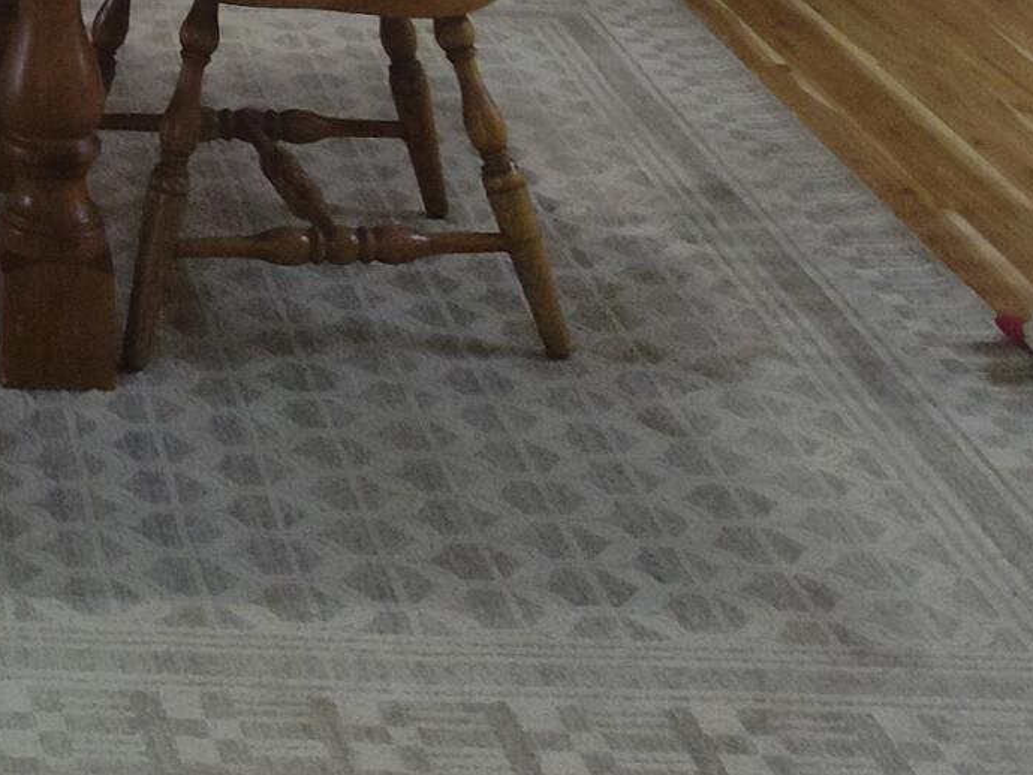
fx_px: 2985
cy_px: -784
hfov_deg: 17.8
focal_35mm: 100
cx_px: -452
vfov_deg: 12.9
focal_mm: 5.56
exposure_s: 1/120
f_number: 1.8
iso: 981
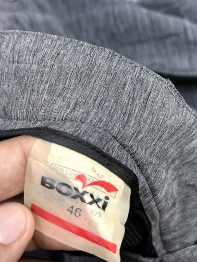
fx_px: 463
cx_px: 111
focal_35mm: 61
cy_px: 107
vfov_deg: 31.6
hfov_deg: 24.0
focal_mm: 6.76
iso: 100
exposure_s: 1/100
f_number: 1.78
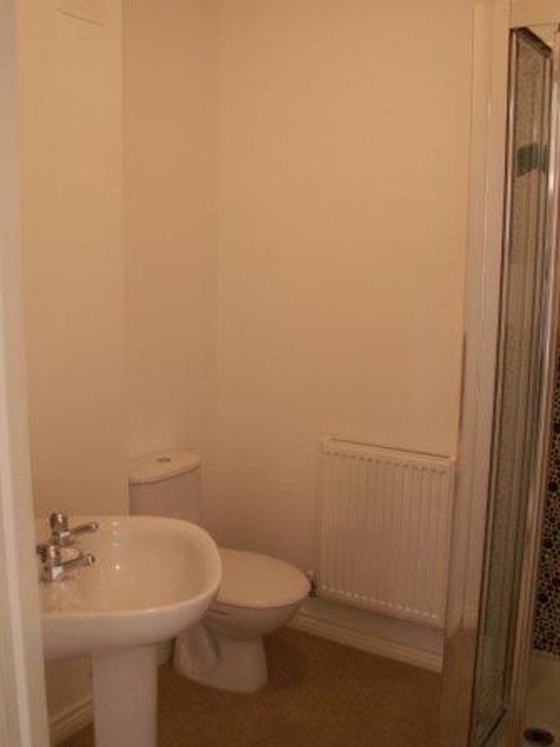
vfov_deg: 52.6
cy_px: 374
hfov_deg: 40.7
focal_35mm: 35
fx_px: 755
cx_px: 280
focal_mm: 5.86
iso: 125
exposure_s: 1/40
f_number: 2.8
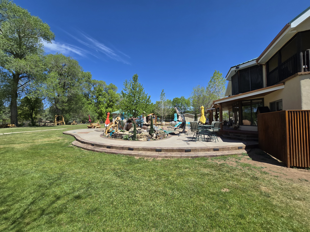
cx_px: 155
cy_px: 116
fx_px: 116
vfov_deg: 89.9
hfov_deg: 106.2
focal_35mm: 13
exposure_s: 1/2128
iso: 50
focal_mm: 2.2
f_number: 2.2
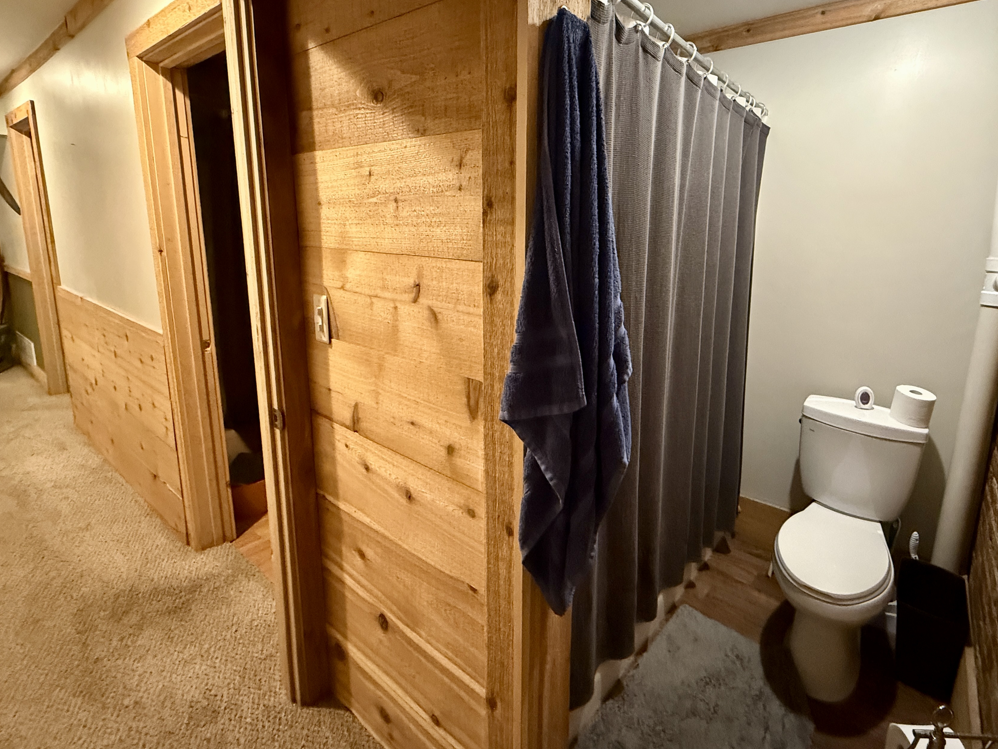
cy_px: 322
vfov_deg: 74.3
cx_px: 599
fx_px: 490
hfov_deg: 89.9
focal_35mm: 17
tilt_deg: -9.5
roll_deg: -2.7
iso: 1000
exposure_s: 1/40
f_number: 2.2
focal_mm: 2.22
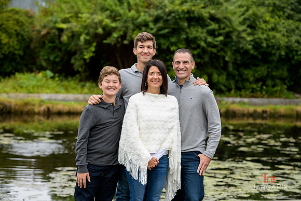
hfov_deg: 17.6
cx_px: 150
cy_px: 100
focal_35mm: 116
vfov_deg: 11.8
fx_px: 970
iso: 800
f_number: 4
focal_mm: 116
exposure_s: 1/400
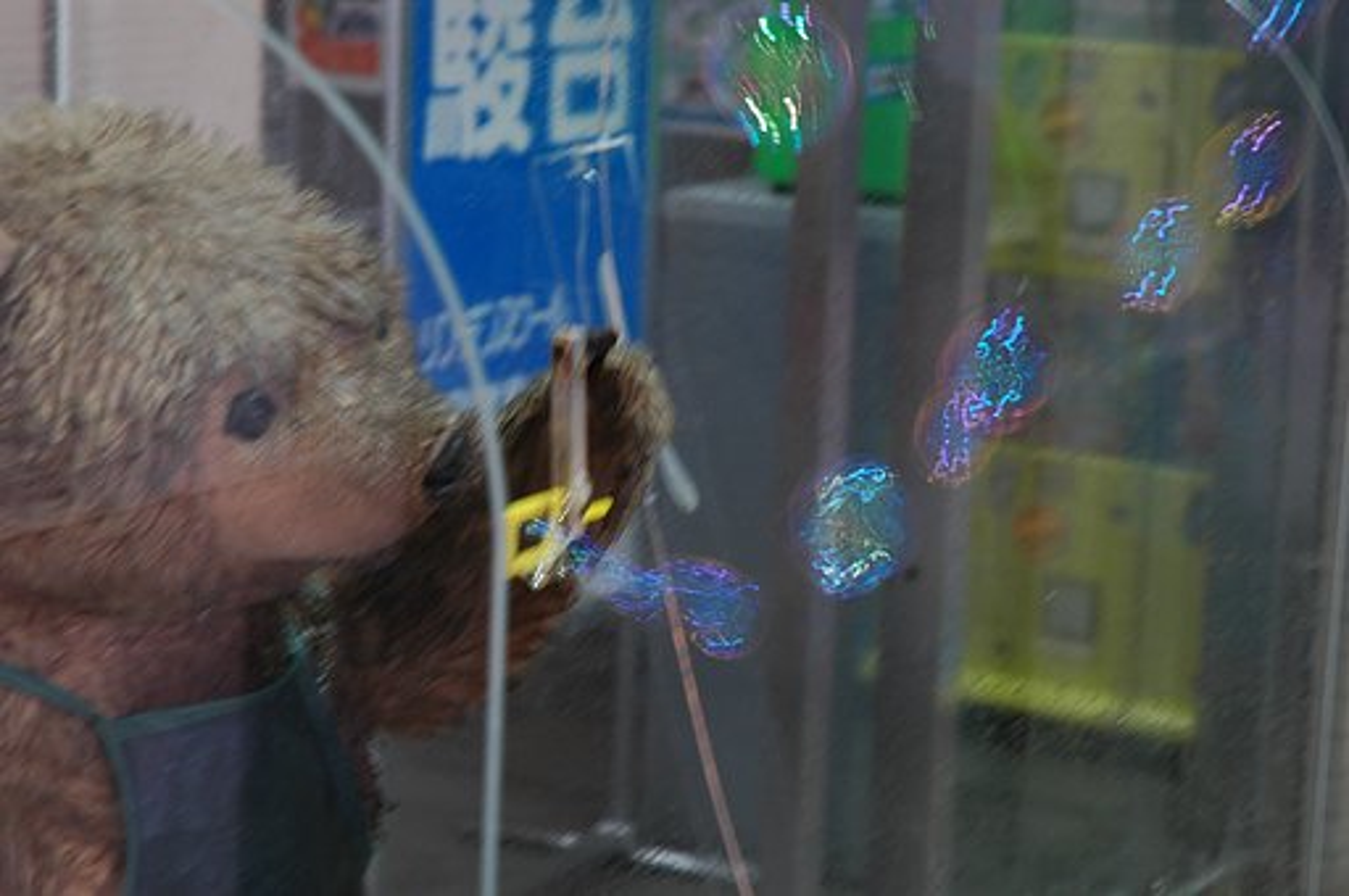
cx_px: 674
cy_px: 448
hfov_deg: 19.5
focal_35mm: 105
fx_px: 3930
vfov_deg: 13.0
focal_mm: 70
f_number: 8
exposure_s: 1/30
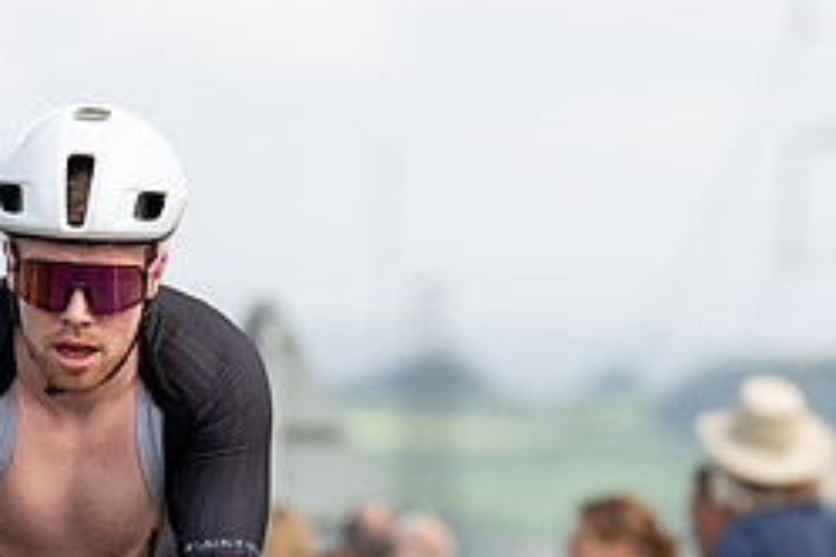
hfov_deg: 3.1
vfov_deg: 2.1
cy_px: 367
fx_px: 15395
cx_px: 111
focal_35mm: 663
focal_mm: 200
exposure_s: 1/800
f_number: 4.5
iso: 200
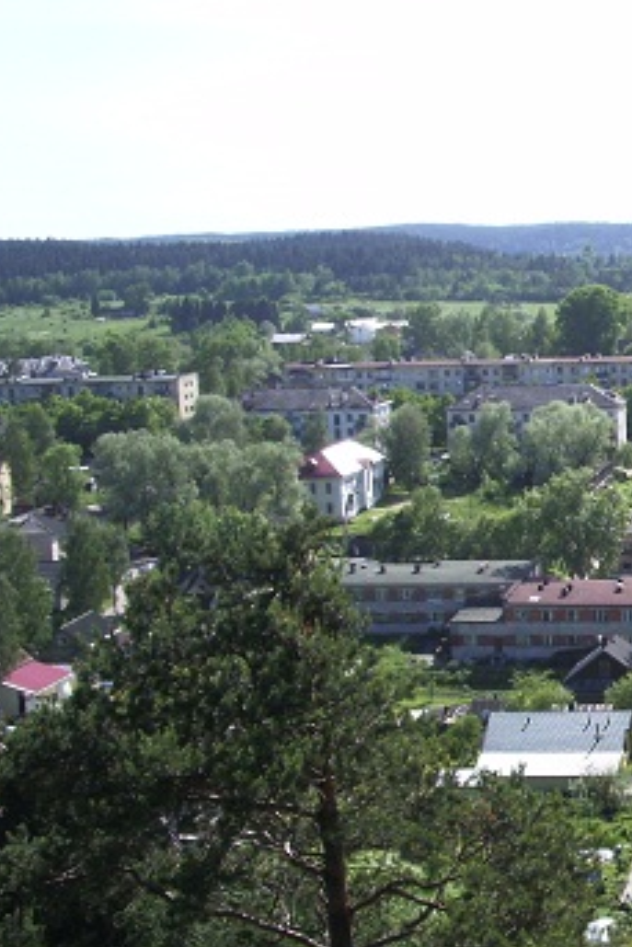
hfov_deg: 18.2
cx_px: 856
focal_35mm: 69
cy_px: 487
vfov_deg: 29.2
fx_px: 1815
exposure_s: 1/400
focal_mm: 5.8
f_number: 4.3
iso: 80
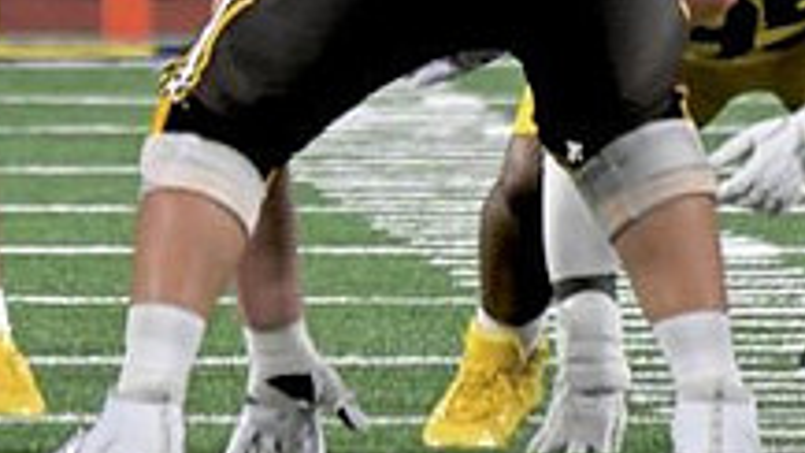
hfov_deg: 1.3
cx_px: -200
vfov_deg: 0.7
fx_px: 35856
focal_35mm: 1680
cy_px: -176
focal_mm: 400
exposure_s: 1/1000
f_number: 5.6
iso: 6400
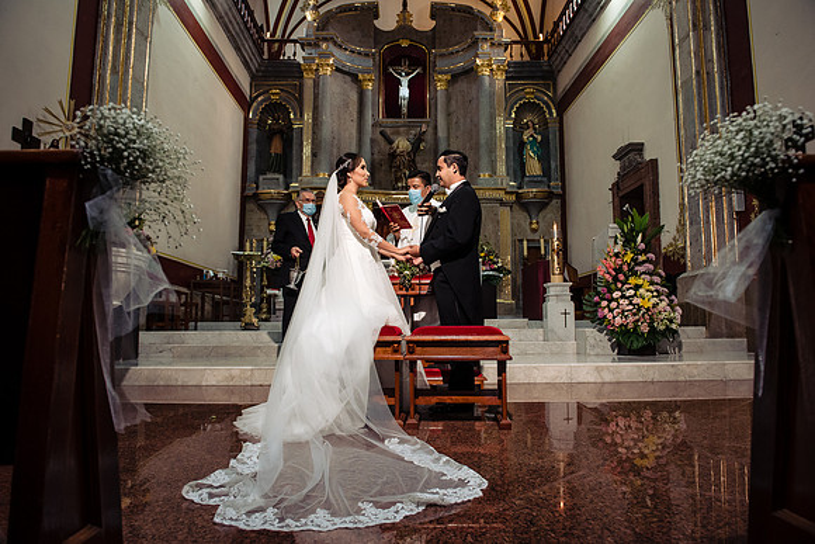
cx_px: 408
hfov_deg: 71.5
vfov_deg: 51.3
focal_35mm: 25
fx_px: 566
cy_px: 272
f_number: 4
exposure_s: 1/160
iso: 2000
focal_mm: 24
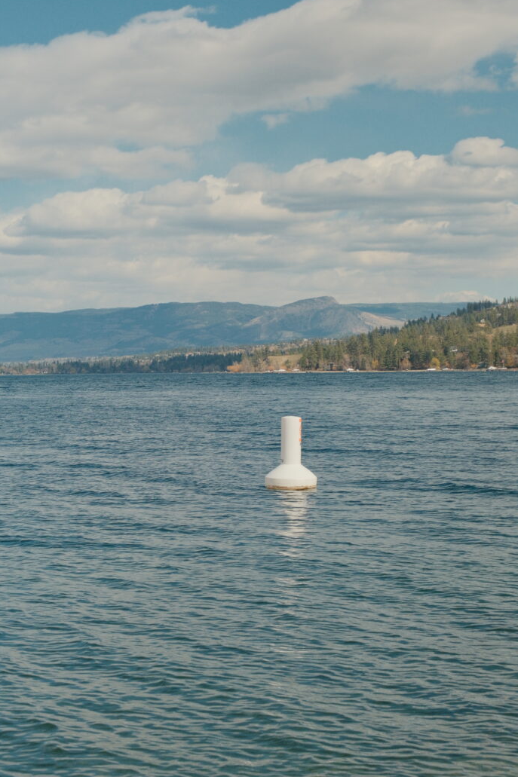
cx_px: 239
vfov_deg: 26.7
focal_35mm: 76
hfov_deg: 17.9
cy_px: 381
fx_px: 1641
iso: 1000
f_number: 5.6
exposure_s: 1/4000
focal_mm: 45
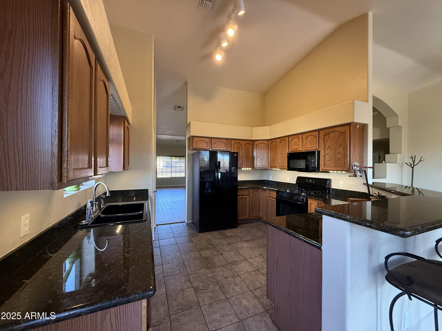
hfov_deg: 102.1
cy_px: 166
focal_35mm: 14
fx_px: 179
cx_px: 221
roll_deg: -0.7
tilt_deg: +1.0
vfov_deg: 85.7
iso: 400
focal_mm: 2.22
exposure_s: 1/60
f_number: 2.2
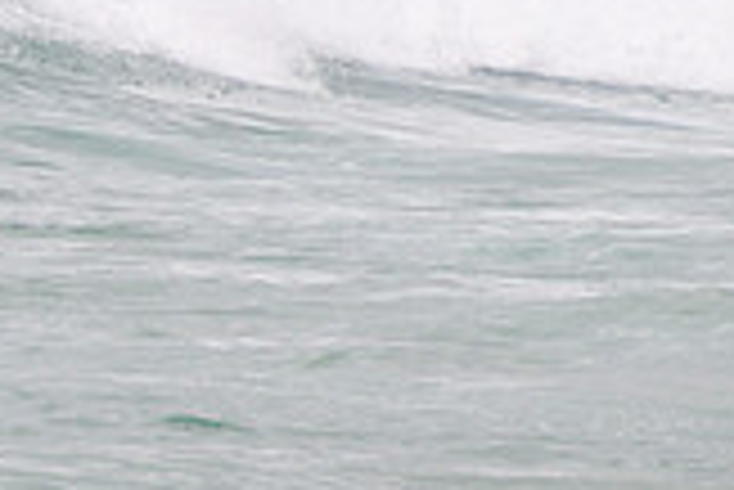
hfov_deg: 1.1
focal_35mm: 1960
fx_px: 39997
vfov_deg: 0.7
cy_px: 199
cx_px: -528
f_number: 5.6
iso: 180
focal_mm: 400
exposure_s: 1/2000
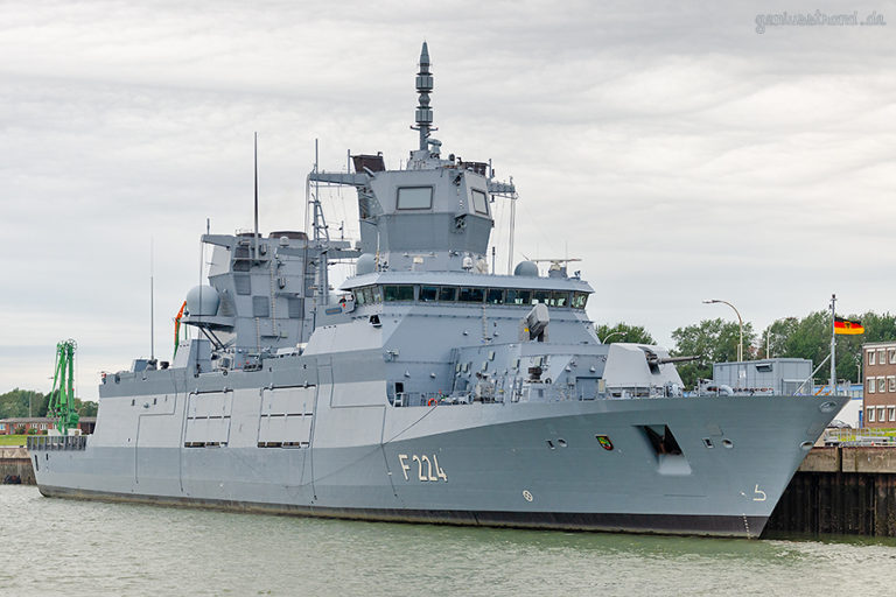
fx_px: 1941
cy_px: 298
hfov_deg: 26.0
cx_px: 448
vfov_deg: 17.5
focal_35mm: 78
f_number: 8
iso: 320
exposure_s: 1/800
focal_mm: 52
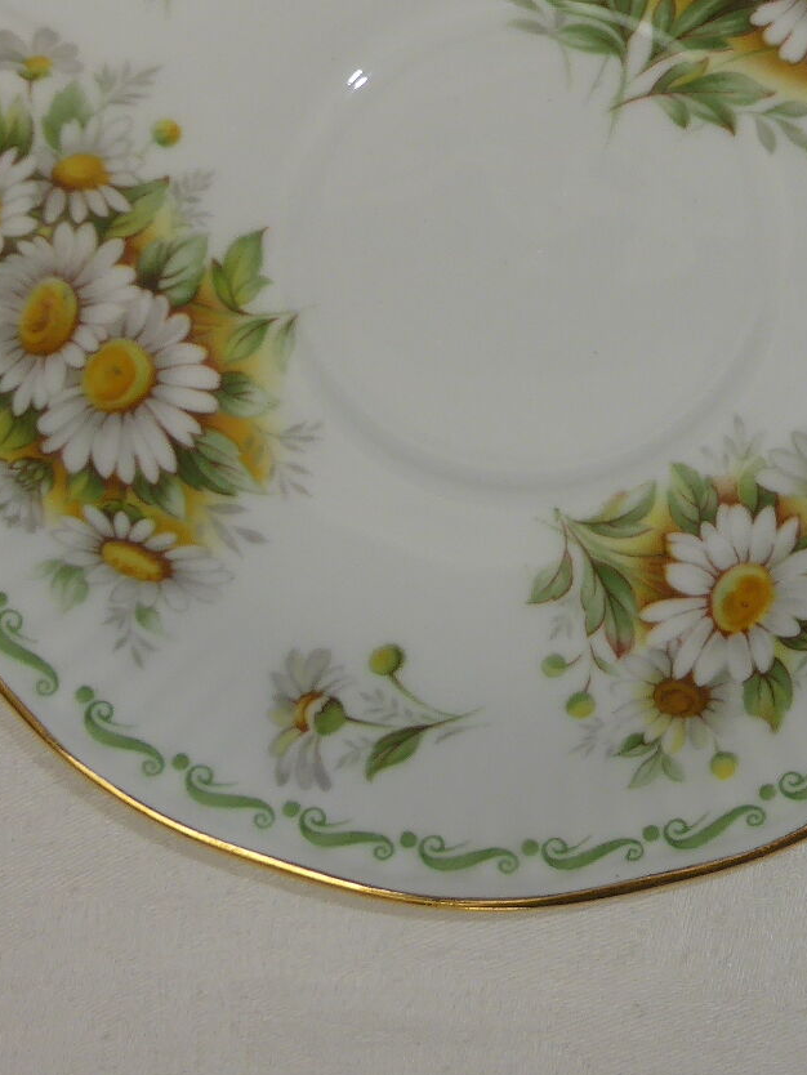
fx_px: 3355
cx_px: 1125
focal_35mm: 108
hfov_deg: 13.1
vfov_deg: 18.2
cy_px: 392
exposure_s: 1/60
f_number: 4.1
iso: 100
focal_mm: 7.9
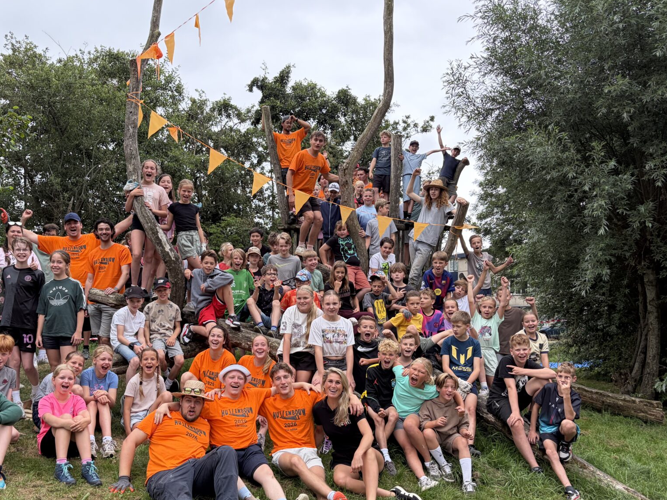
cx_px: 266
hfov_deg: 52.3
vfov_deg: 40.6
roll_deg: -0.5
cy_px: 291
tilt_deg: +3.4
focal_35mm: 35
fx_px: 674
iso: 64
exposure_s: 1/596
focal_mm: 5.96
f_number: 1.6
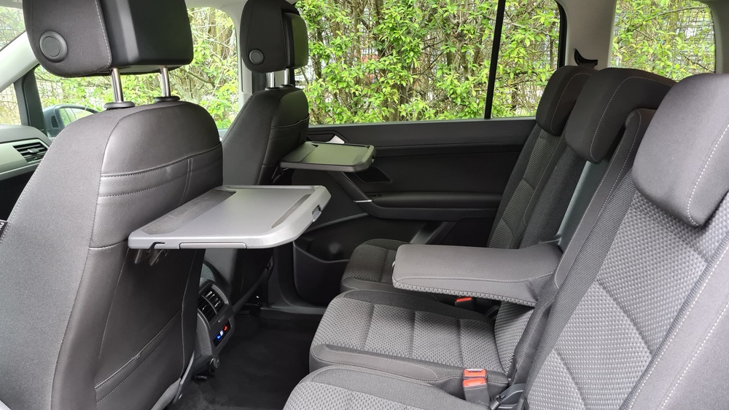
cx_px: 370
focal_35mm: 29
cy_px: 251
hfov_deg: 66.1
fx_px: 561
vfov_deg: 40.0
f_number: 1.8
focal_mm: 5.4
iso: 640
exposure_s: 1/50
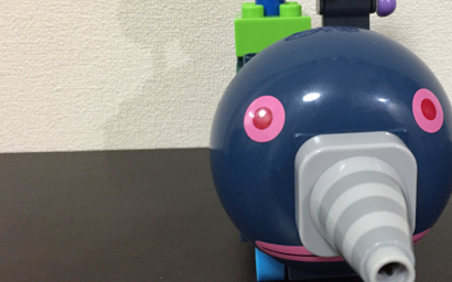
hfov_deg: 40.9
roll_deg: +1.1
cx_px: 325
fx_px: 591
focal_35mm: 48
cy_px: 94
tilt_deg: -15.6
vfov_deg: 26.7
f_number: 2.2
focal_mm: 4.15
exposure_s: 1/30
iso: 160
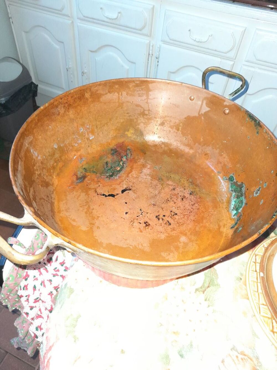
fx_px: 267
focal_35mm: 25
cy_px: 185
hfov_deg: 54.9
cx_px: 138
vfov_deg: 69.4
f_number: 2
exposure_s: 1/33
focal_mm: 4.6
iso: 400
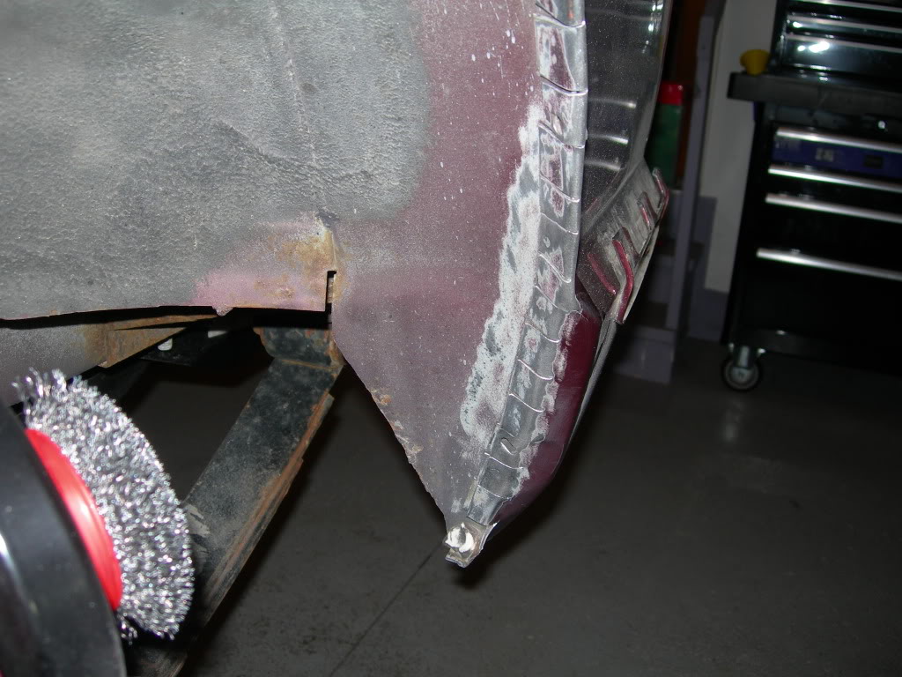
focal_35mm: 38
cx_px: 451
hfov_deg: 49.0
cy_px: 338
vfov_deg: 37.7
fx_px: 990
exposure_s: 1/60
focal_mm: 7.8
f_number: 2.8
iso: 50
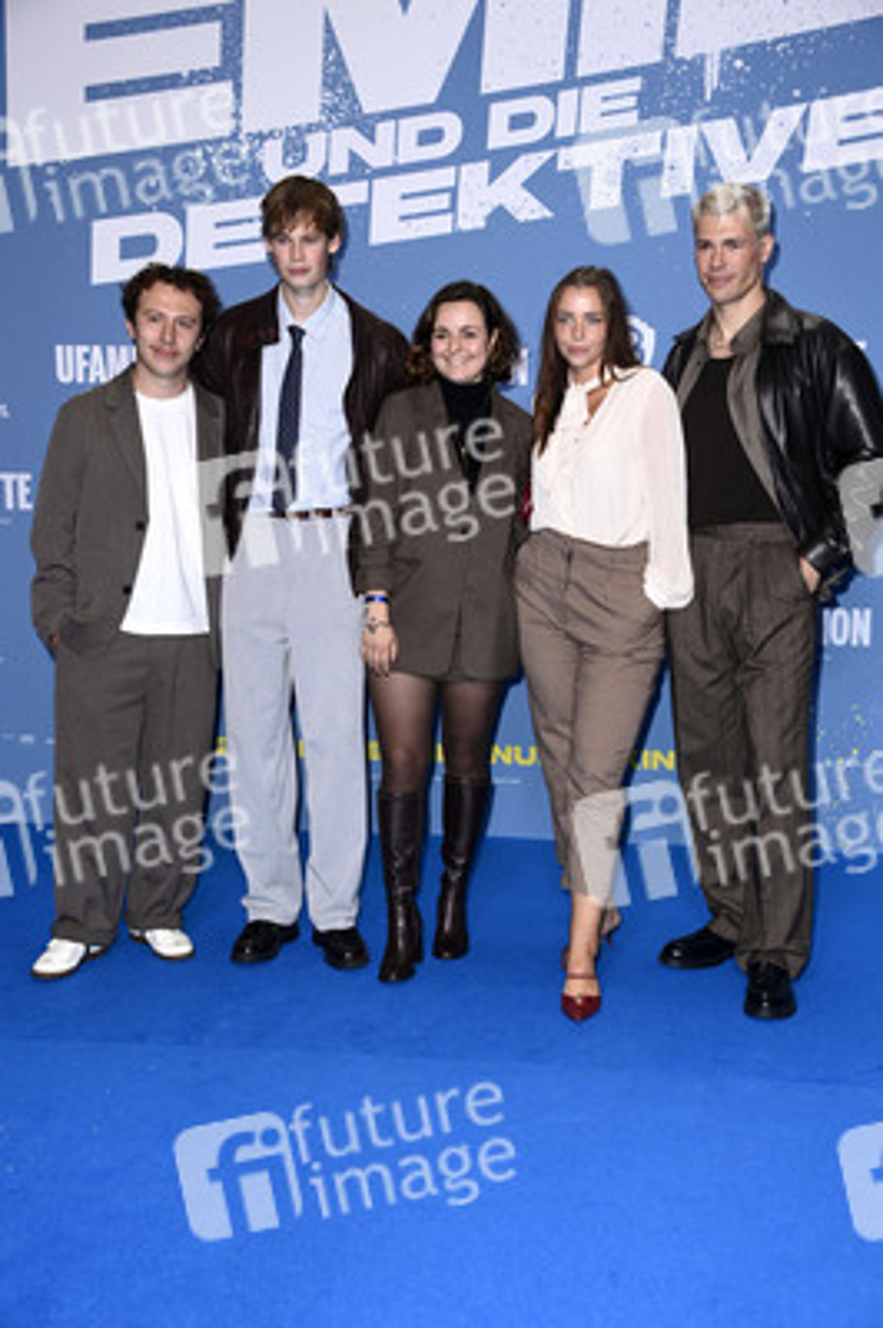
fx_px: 1916
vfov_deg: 38.2
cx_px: 442
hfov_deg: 25.9
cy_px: 664
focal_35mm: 52
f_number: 5.6
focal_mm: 52
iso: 1250
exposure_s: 1/250
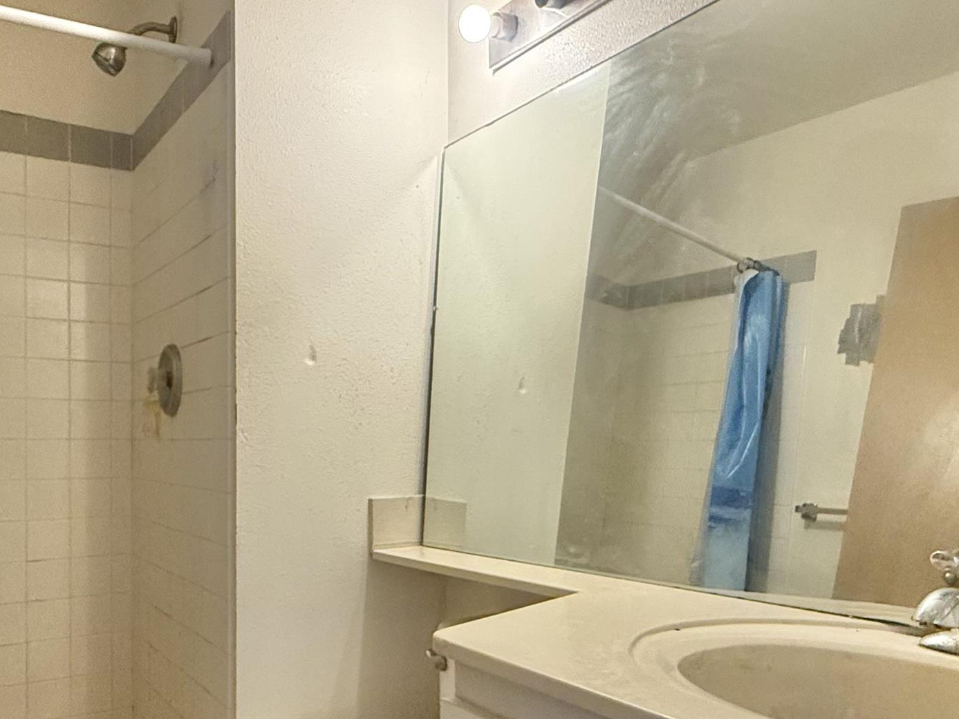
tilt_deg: +0.8
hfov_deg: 58.3
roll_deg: -0.1
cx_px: 446
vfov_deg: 45.1
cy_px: 442
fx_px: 859
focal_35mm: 31
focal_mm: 2.22
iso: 400
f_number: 2.2
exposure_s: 1/120
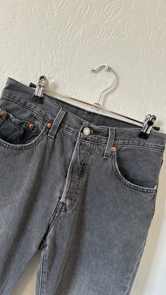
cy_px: 145
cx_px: 67
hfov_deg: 42.7
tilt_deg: -7.7
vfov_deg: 69.9
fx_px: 211
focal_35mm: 27
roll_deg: -19.4
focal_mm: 6.86
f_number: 1.78
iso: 200
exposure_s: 1/120
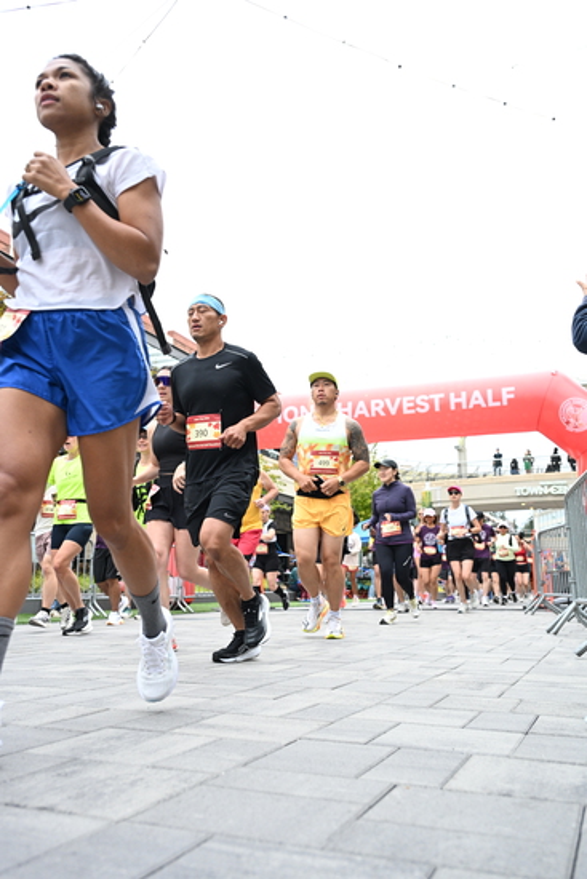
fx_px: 758
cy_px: 440
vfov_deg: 60.3
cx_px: 294
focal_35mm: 31
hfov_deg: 42.3
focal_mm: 31
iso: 2000
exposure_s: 1/640
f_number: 4
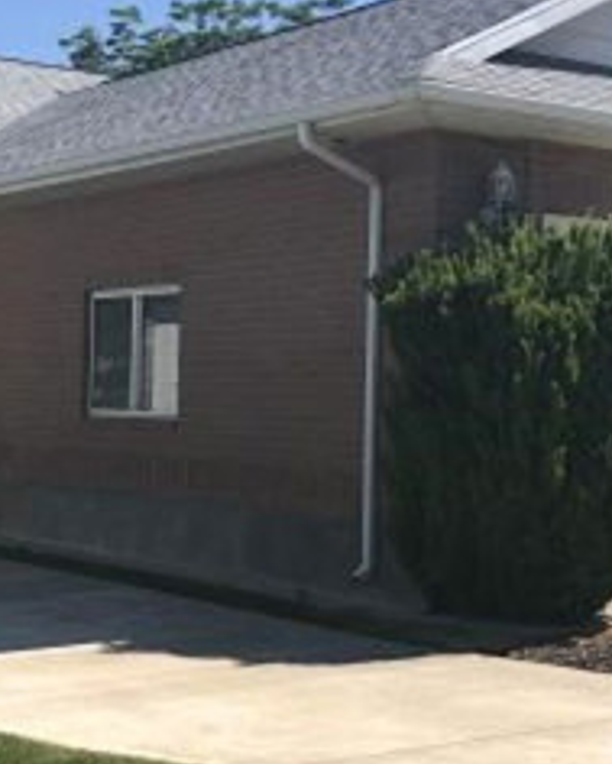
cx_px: 240
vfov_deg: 25.7
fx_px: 1674
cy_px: 408
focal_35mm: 74
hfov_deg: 20.7
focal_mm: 4
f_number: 1.8
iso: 20
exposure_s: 1/1779
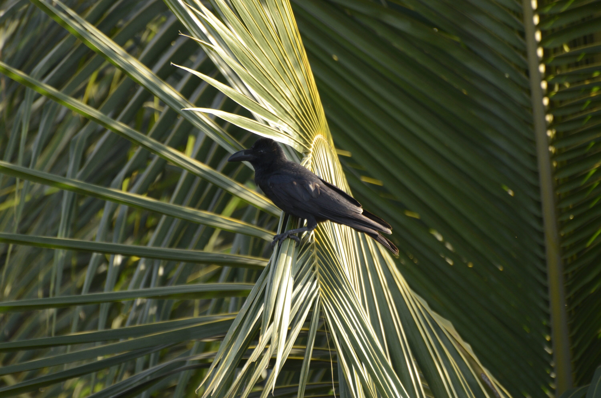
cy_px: 199
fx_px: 7497
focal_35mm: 450
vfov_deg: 3.0
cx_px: 300
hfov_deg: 4.6
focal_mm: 300
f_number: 5.6
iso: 640
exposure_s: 1/640
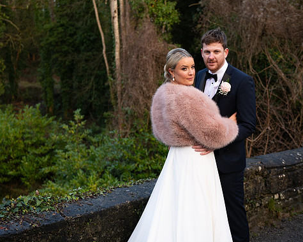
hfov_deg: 34.1
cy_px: 120
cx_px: 145
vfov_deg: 27.6
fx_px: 493
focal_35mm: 55
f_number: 3.5
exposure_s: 1/160
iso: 160
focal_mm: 48
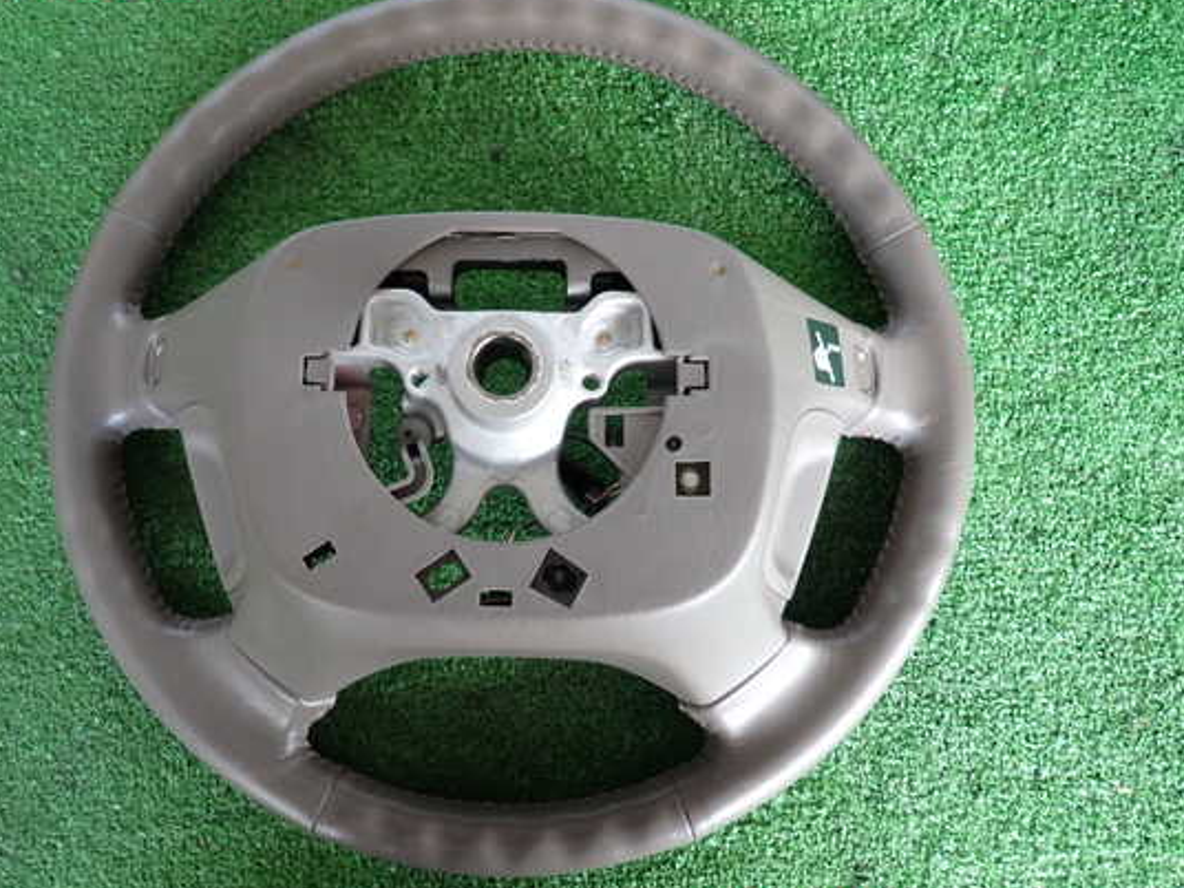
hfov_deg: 63.3
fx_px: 958
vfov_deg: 49.7
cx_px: 541
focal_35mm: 28
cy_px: 446
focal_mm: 4.5
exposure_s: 1/50
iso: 200
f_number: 2
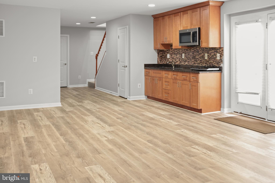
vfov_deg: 37.8
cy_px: 92
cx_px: 138
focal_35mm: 35
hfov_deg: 54.4
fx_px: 267
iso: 250
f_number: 8
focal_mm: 35
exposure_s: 1.3
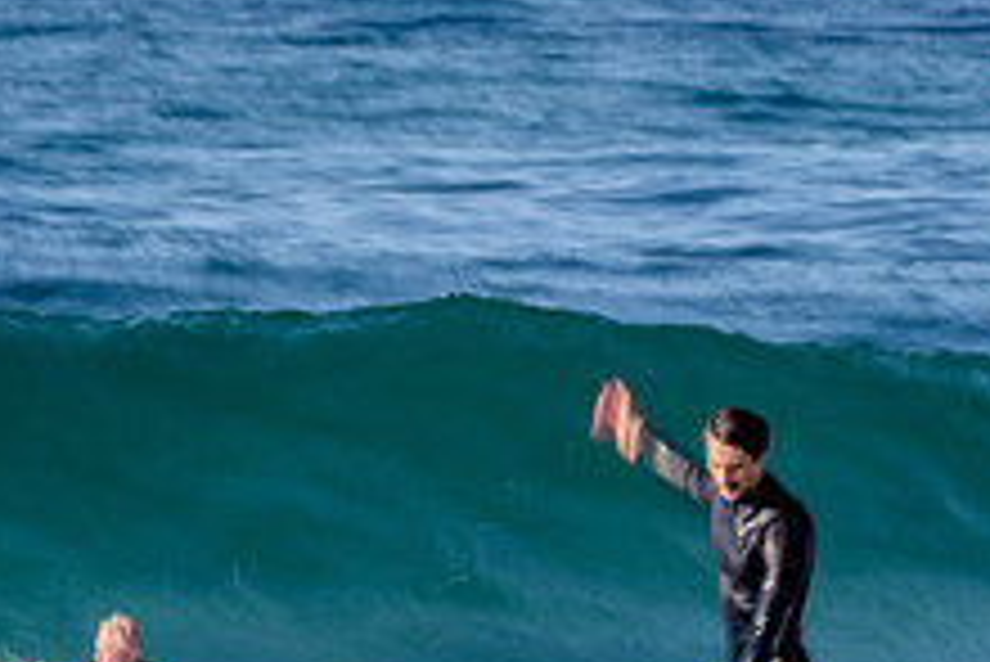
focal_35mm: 1617
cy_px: 838
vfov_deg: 0.9
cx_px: 781
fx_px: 44495
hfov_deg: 1.3
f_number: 13
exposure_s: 1/13
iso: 31
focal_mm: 500
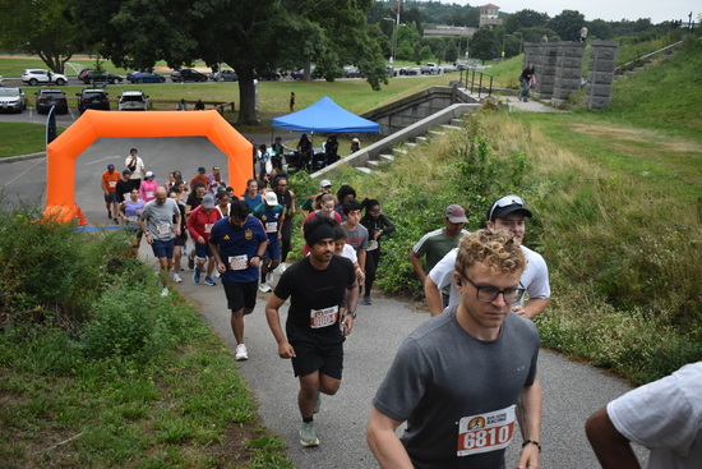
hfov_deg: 57.2
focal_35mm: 33
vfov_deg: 40.0
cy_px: 234
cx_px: 351
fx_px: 644
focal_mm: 22
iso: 800
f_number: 3.8
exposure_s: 1/500
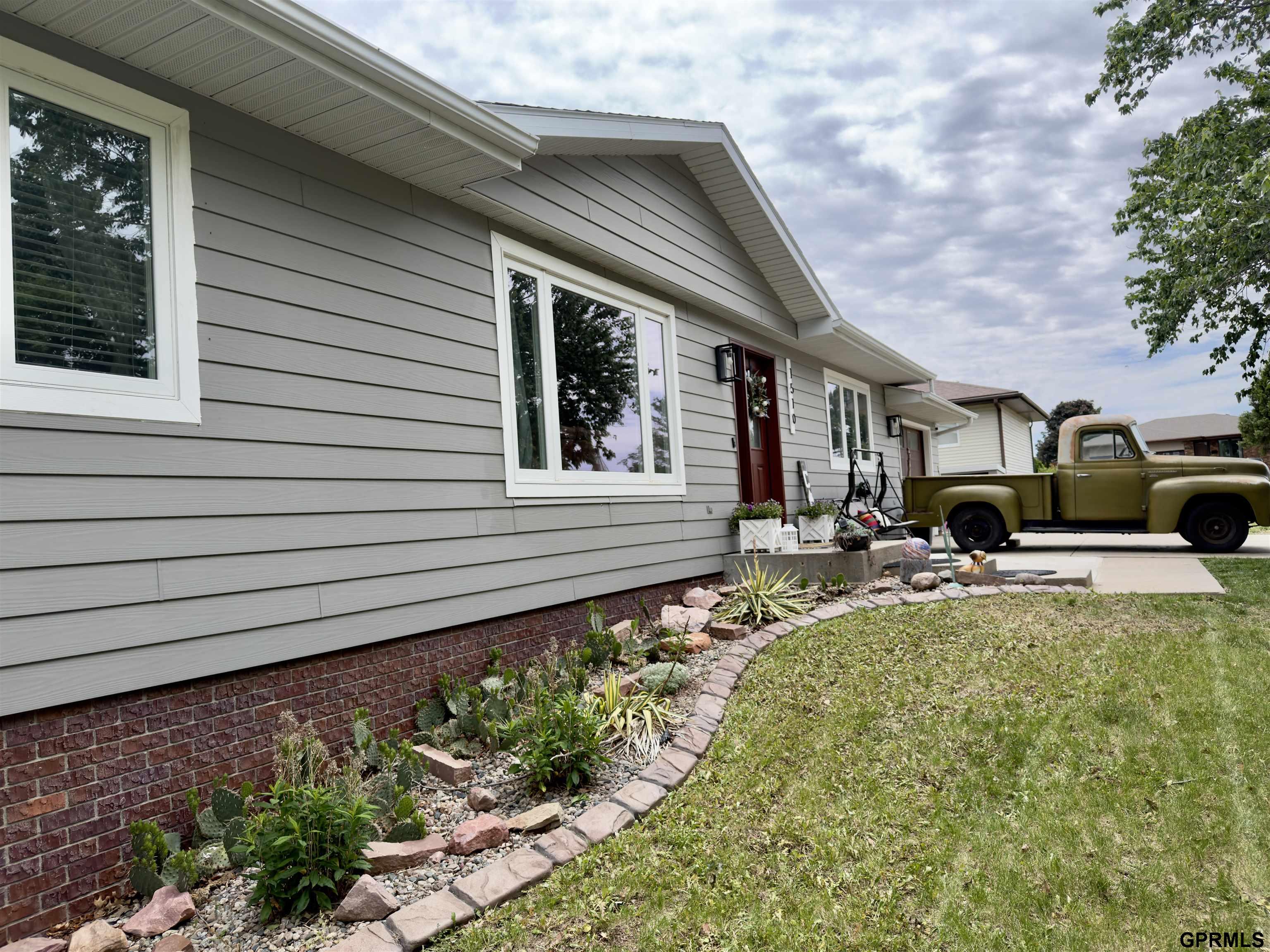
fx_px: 881
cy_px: 476
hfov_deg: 71.6
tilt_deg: +2.5
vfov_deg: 56.8
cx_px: 635
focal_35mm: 24
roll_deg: +4.0
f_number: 1.78
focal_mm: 6.76
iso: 100
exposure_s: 1/3717
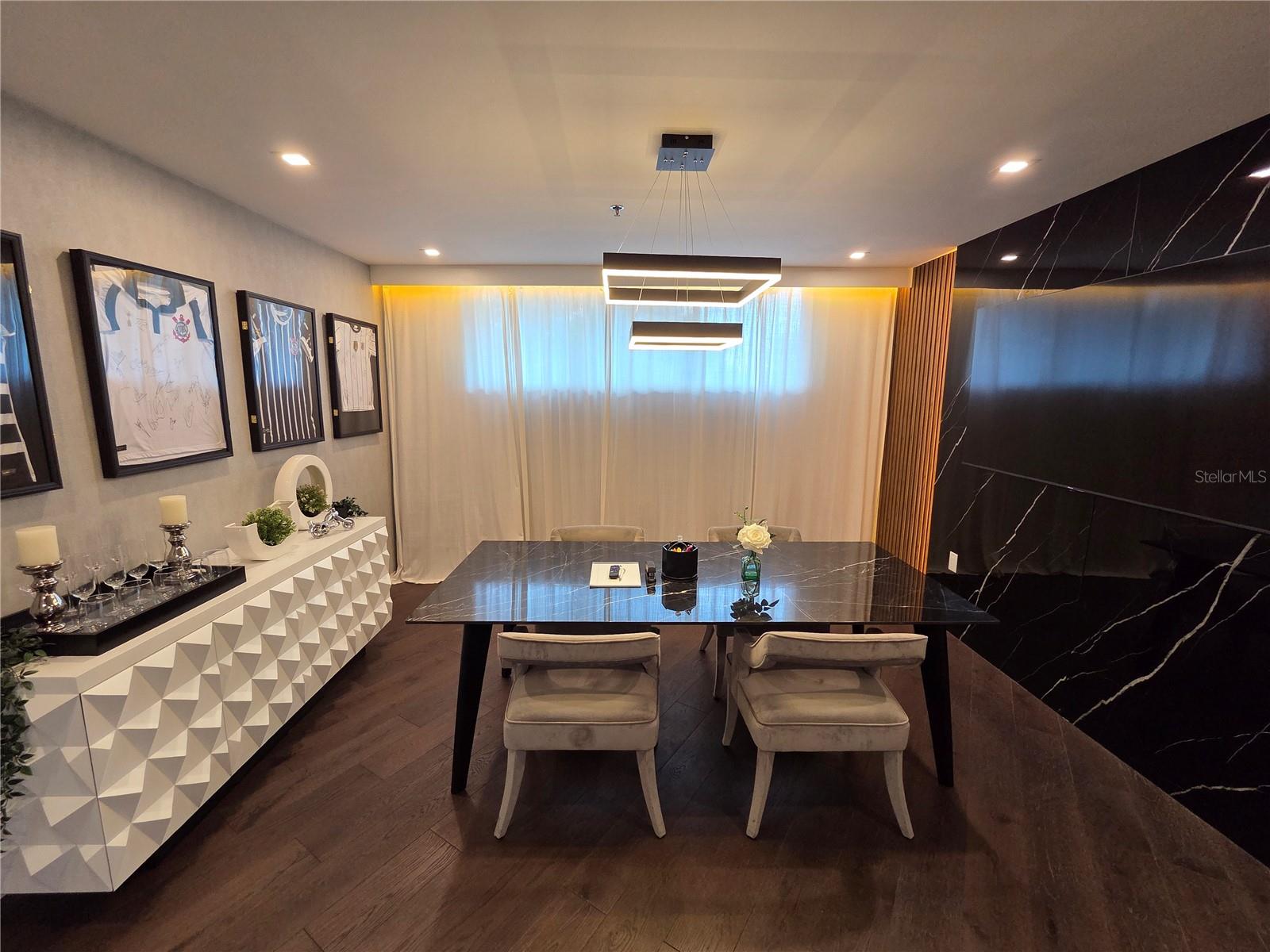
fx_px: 477
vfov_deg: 89.9
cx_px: 635
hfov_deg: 106.2
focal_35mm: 13
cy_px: 476
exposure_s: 1/60
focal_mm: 2.2
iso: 320
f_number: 2.2
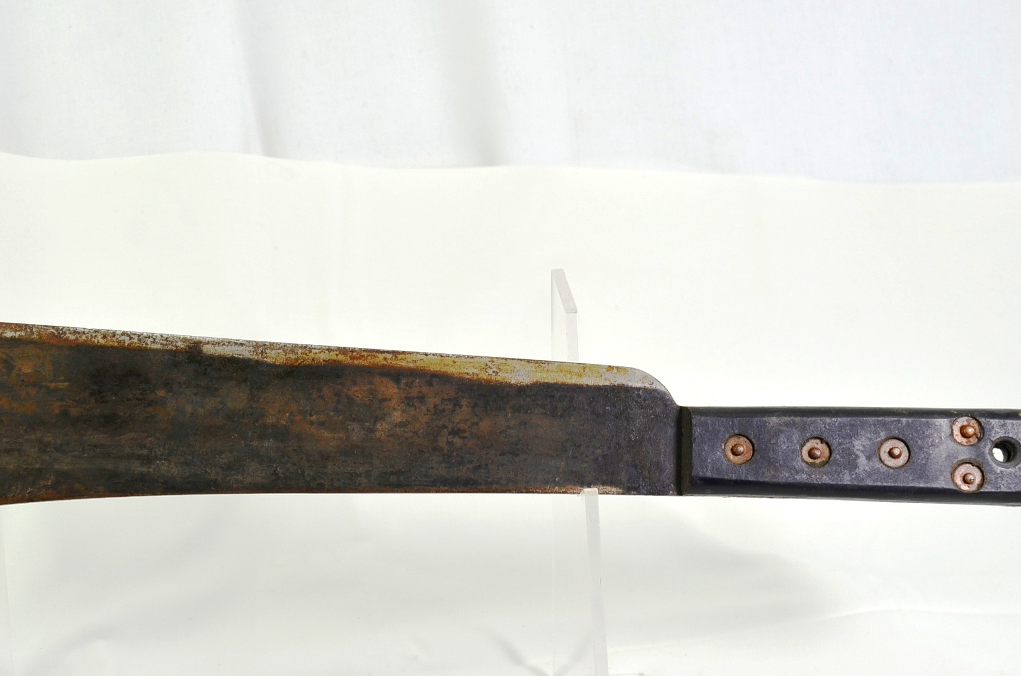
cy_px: 354
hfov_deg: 29.1
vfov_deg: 19.6
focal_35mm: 69
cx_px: 352
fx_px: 1953
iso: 220
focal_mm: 32
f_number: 5.6
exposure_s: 1/125
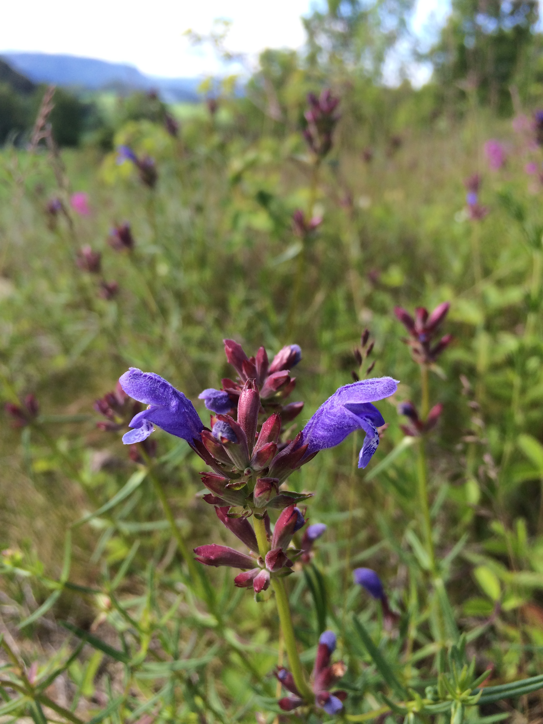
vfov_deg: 61.7
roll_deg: -3.6
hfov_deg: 48.2
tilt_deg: -22.6
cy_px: 362
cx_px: 272
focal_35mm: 29
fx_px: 607
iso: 32
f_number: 2.2
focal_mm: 4.15
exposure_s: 1/547
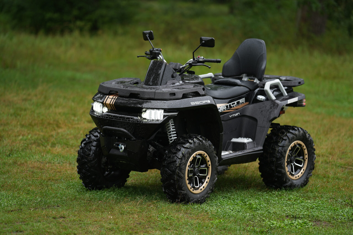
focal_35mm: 135
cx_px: 176
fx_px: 1324
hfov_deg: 15.2
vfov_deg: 10.2
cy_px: 118
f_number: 1.8
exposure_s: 1/250
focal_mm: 135
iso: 100
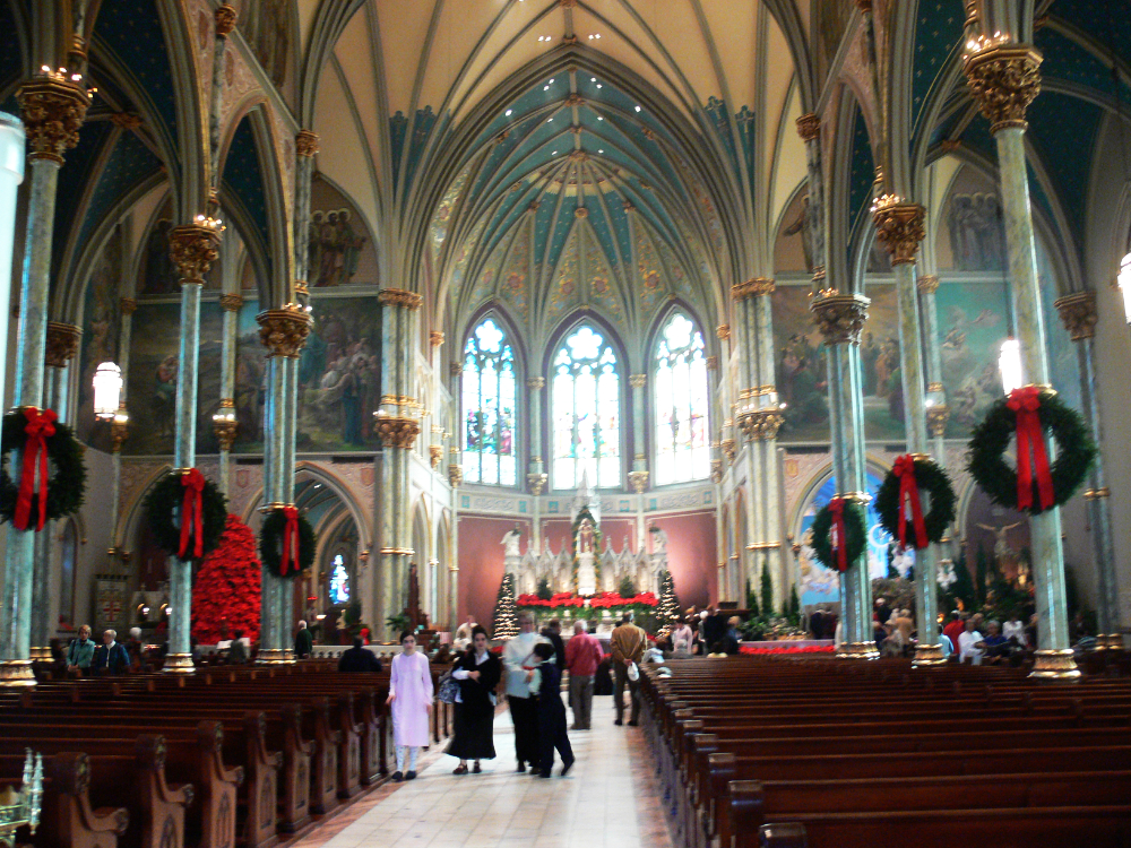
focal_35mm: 35
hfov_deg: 52.6
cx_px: 566
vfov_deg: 40.7
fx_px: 1144
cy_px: 424
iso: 200
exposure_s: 1/6
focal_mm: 7.4
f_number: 2.8
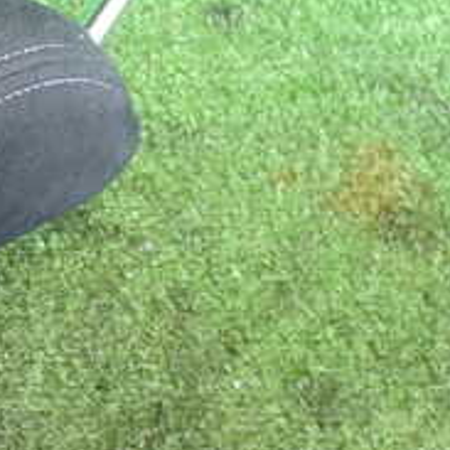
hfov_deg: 18.2
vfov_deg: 19.5
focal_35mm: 87
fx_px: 1280
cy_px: 17
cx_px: -182
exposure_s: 1/30
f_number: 2.3
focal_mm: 5.4
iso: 400
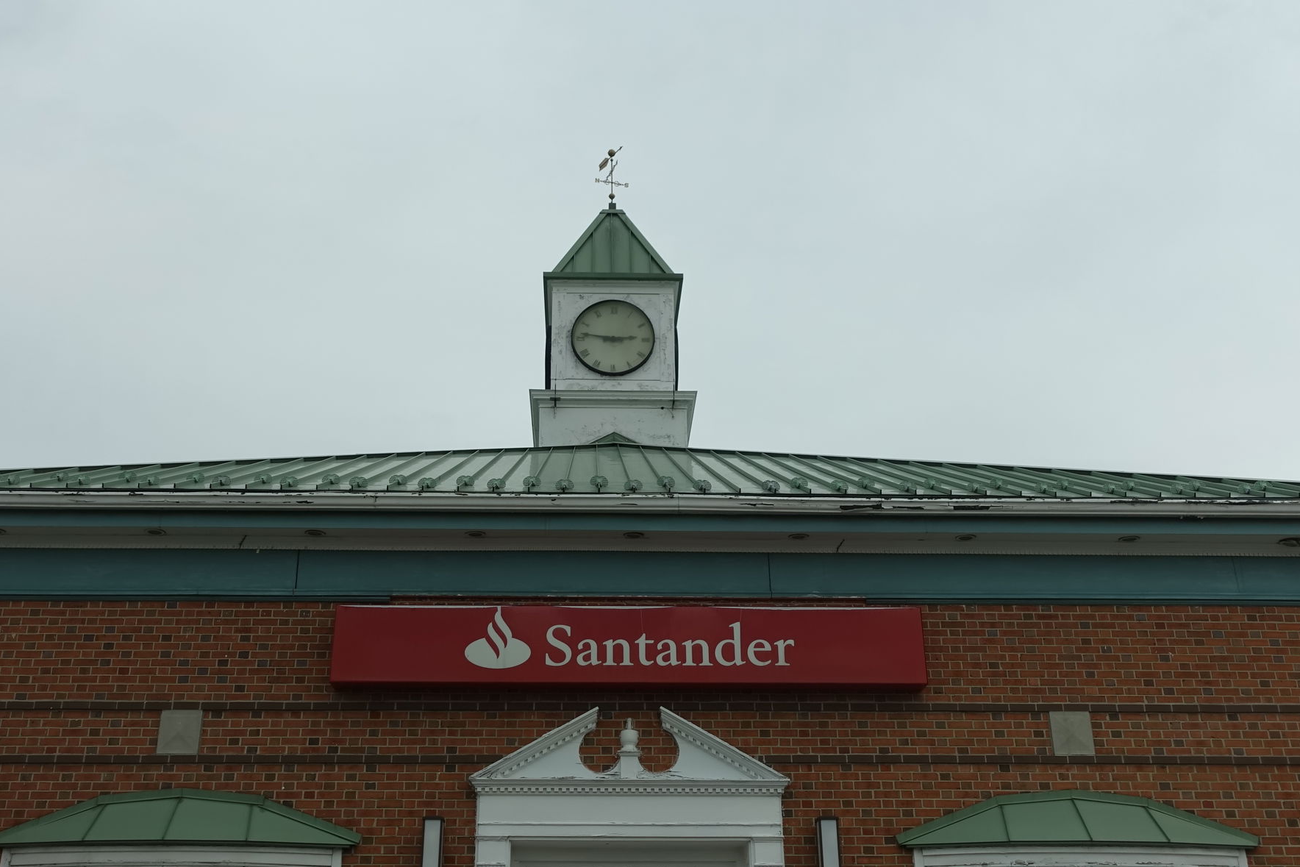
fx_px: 1372
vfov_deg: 35.1
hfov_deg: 50.7
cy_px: 418
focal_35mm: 38
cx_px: 622
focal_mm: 12.81
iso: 125
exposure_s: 1/800
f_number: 3.5
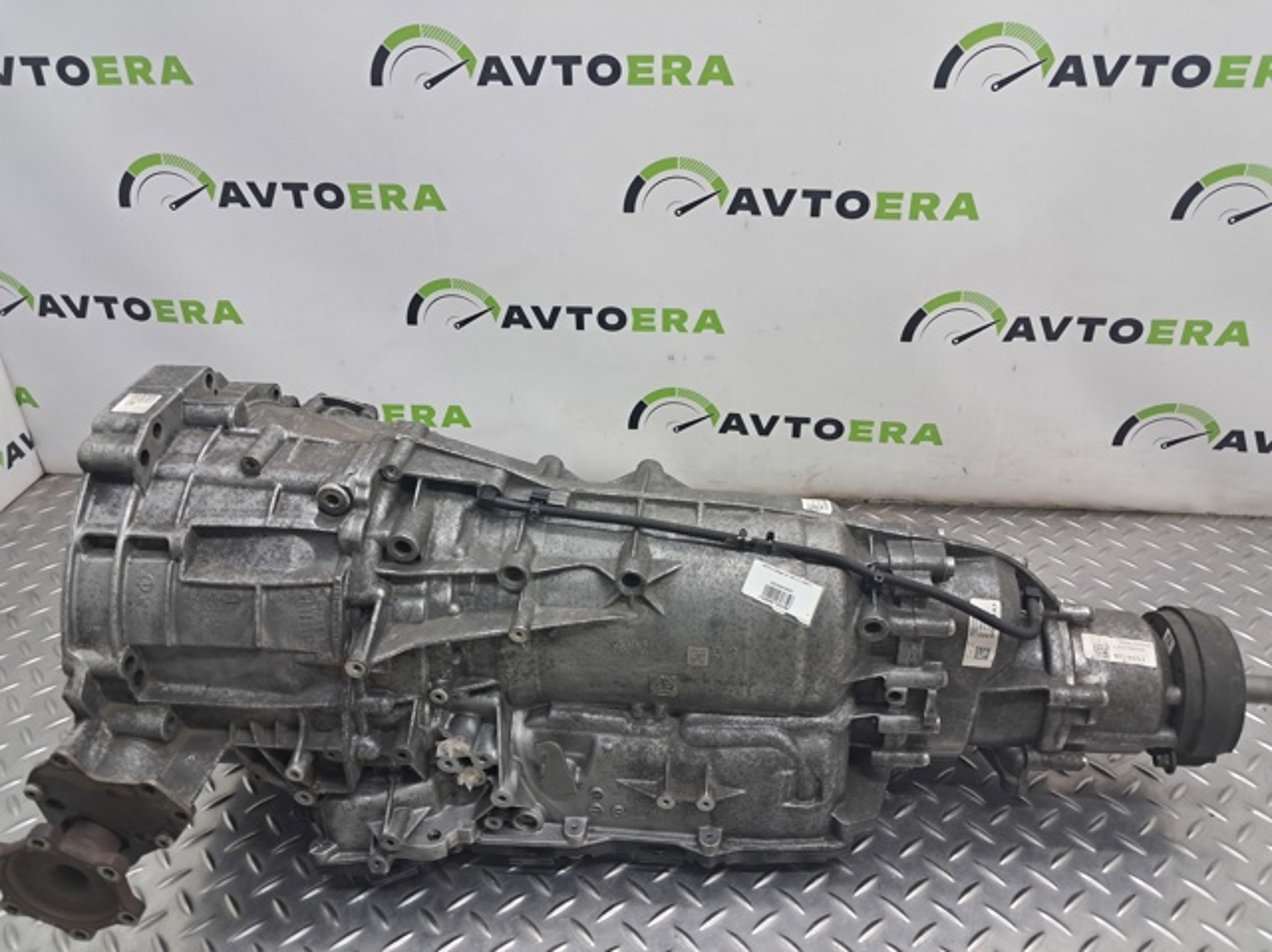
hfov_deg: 65.4
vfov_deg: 51.3
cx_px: 636
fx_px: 991
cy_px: 476
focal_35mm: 27
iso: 80
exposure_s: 1/50
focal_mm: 4
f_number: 1.8
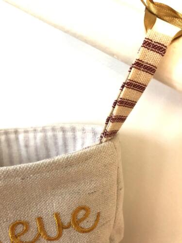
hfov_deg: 49.7
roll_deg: -26.4
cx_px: 91
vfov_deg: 63.4
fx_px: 196
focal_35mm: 28
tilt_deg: -22.3
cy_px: 122
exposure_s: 1/15
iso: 100
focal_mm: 3.99
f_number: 1.8
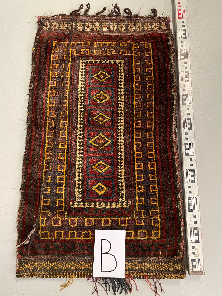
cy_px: 148
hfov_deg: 53.1
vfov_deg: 67.3
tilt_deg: -76.7
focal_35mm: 26
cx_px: 111
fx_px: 222
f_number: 1.6
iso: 400
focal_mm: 4.2
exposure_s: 1/33
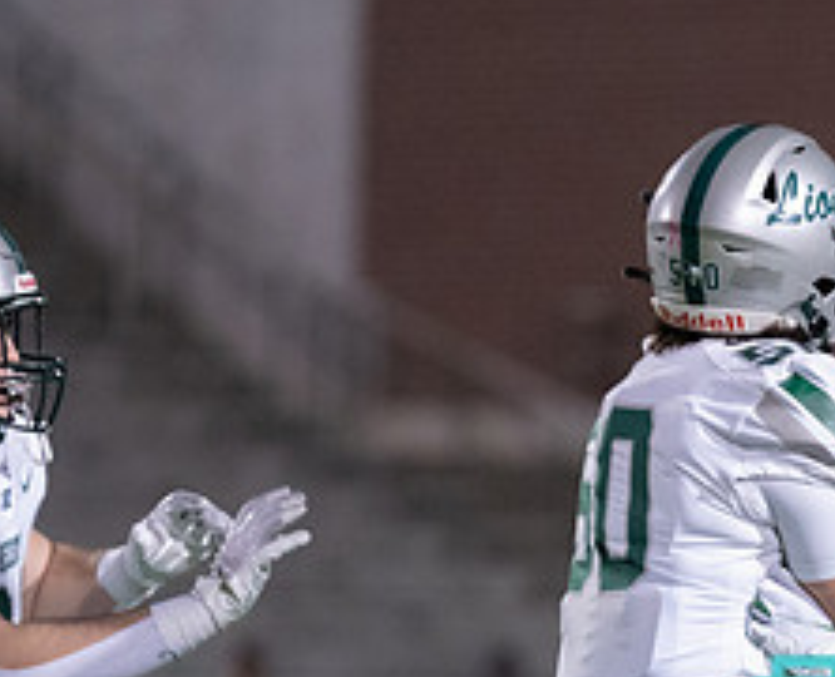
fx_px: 16074
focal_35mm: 647
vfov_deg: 2.4
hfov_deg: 3.0
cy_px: 772
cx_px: 794
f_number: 2.8
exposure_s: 1/1250
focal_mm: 200
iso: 4000
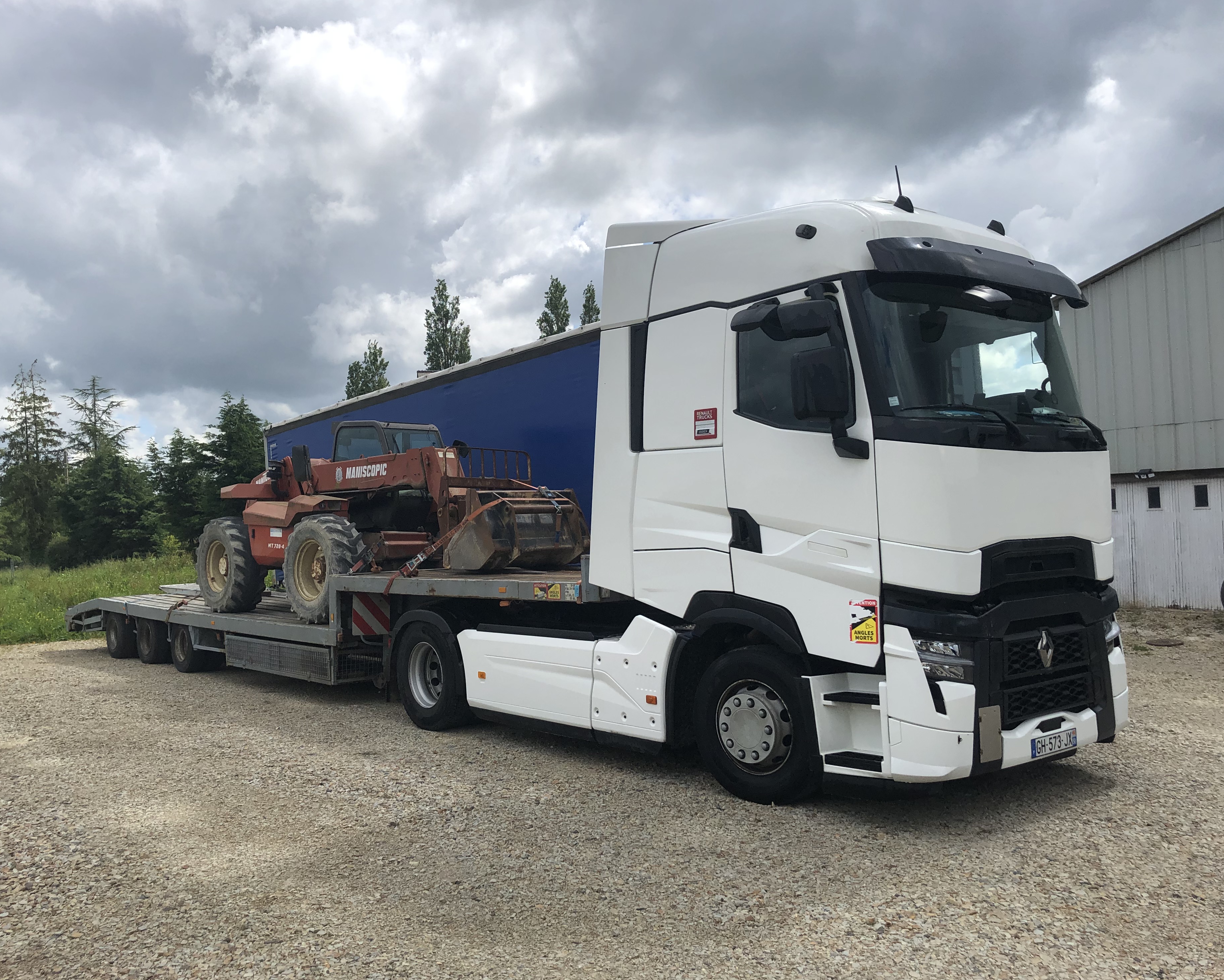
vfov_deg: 48.5
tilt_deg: +2.7
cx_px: 557
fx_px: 1087
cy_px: 499
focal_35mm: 30
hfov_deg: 58.7
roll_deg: +2.8
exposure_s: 1/2825
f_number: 1.8
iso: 20
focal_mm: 3.99
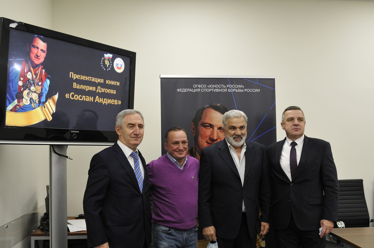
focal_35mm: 36
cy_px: 124
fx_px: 374
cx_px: 187
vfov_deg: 36.8
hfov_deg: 53.2
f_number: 4
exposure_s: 1/80
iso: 640
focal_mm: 24
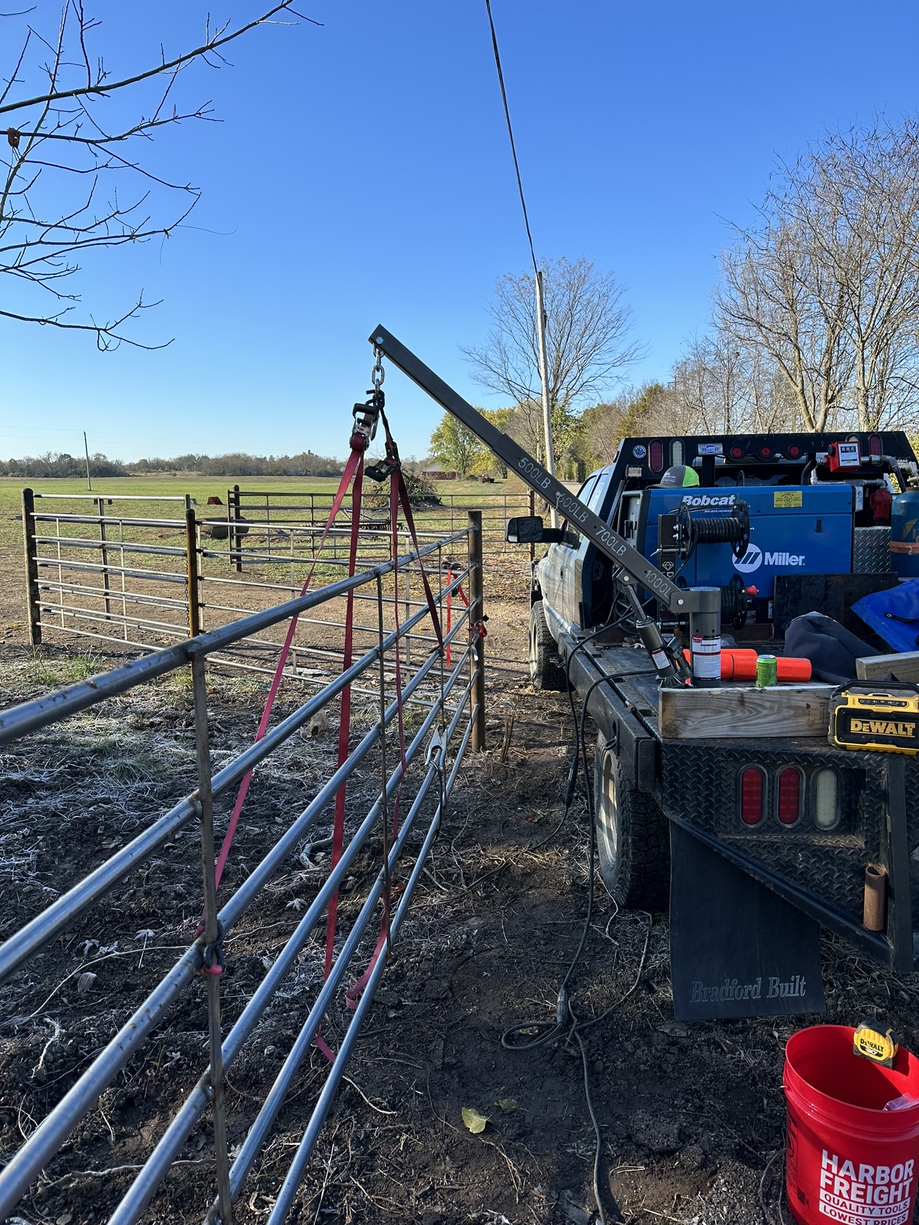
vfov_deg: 71.6
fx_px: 850
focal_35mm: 24
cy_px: 612
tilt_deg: -7.6
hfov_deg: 56.8
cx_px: 460
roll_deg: +0.4
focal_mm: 6.86
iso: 80
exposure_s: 1/2028
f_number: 1.78
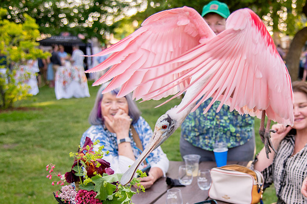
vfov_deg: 22.9
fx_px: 502
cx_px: 230
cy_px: 136
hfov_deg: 33.3
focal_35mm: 59
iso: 1000
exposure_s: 1/1250
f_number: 4
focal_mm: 38
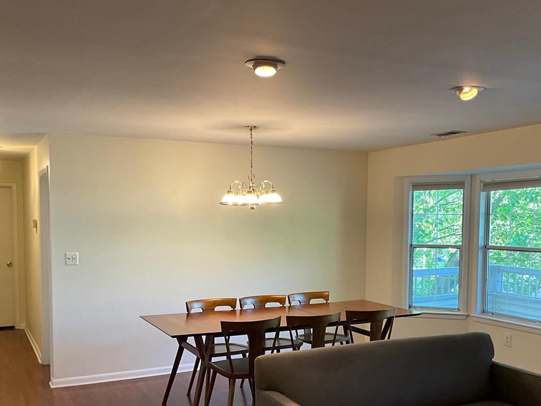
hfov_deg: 47.8
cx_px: 293
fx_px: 610
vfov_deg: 36.6
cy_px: 261
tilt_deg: -4.6
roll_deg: -0.1
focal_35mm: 39
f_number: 1.8
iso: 80
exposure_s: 1/60
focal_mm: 3
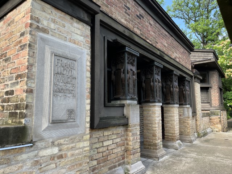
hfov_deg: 67.3
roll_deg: +1.2
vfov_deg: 53.1
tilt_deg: +9.5
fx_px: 174
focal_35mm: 26
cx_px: 116
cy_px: 87
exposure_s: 1/369
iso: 50
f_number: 1.6
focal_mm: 5.1
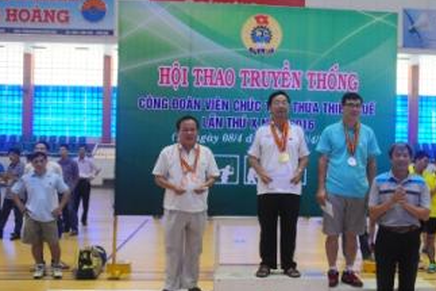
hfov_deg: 44.6
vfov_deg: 30.7
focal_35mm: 44
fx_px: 529
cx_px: 256
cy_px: 152
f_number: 3.8
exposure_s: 1/60
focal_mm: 21
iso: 1250
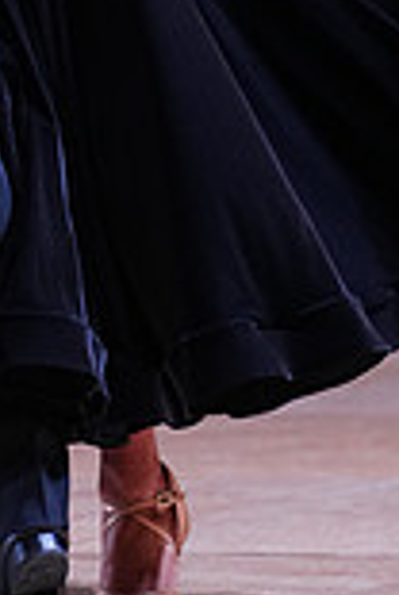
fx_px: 11138
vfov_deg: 3.0
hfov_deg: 2.1
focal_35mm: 673
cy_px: -296
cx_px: -71
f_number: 2.8
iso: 1000
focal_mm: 180
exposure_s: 1/500
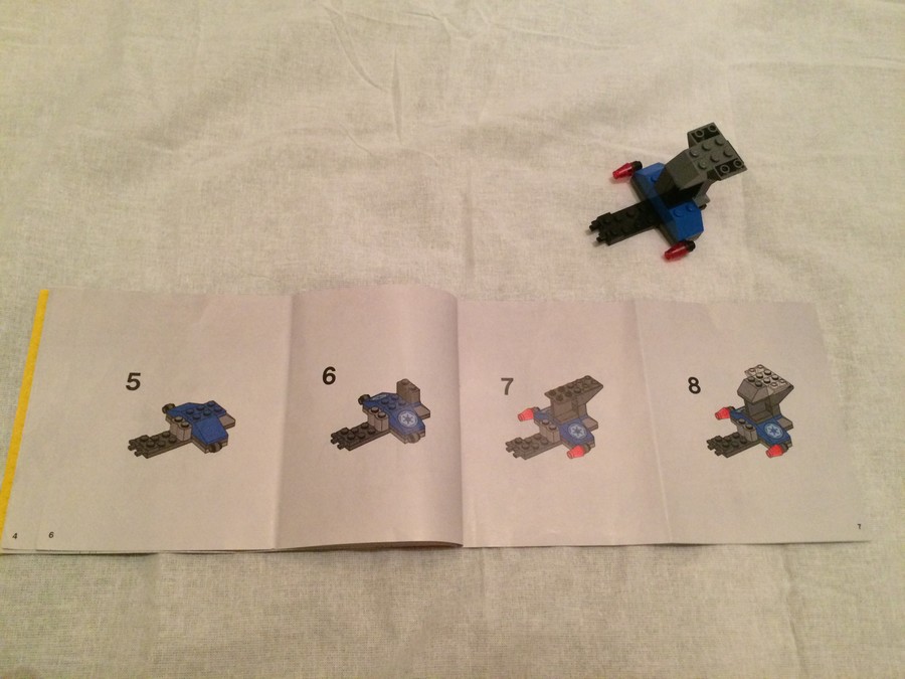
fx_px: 758
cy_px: 340
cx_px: 452
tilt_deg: -66.0
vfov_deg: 48.2
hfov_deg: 61.7
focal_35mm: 29
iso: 320
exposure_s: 1/17
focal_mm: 4.15
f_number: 2.2
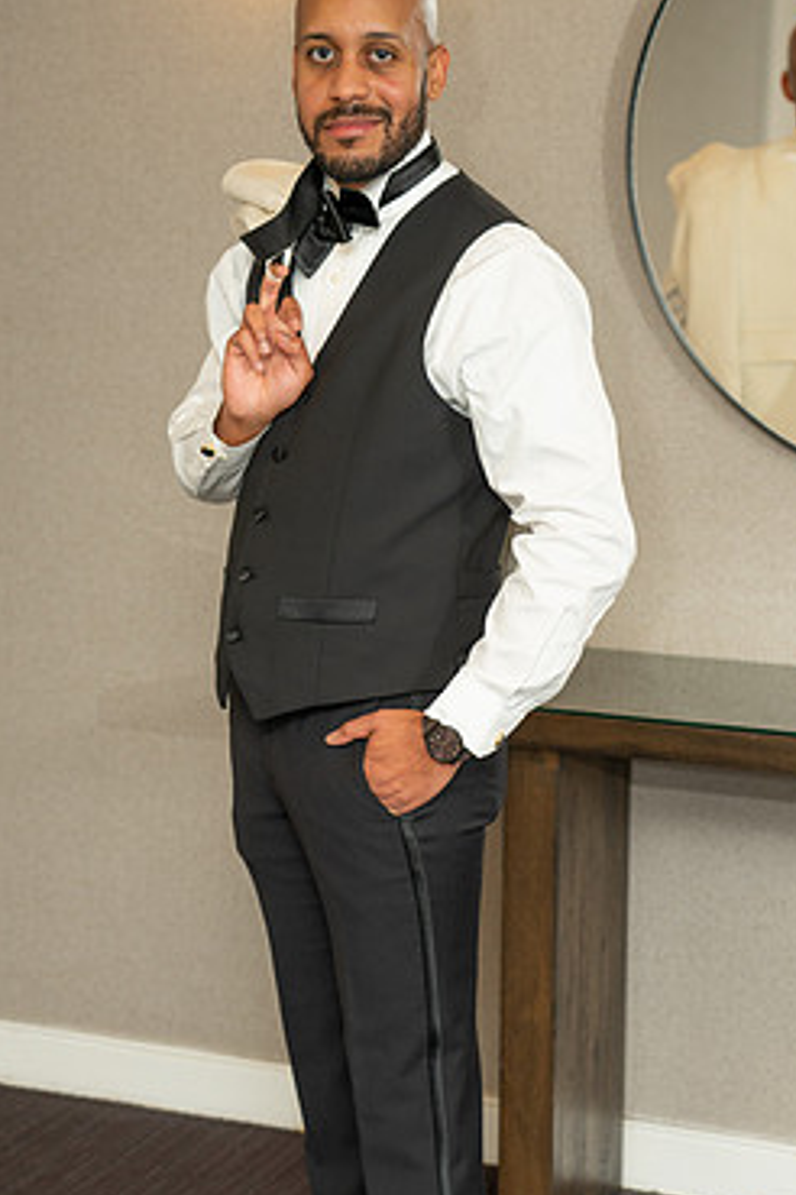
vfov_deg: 24.5
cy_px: 515
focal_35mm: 83
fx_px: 2753
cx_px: 372
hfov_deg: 16.5
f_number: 4
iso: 200
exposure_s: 1/100
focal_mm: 68
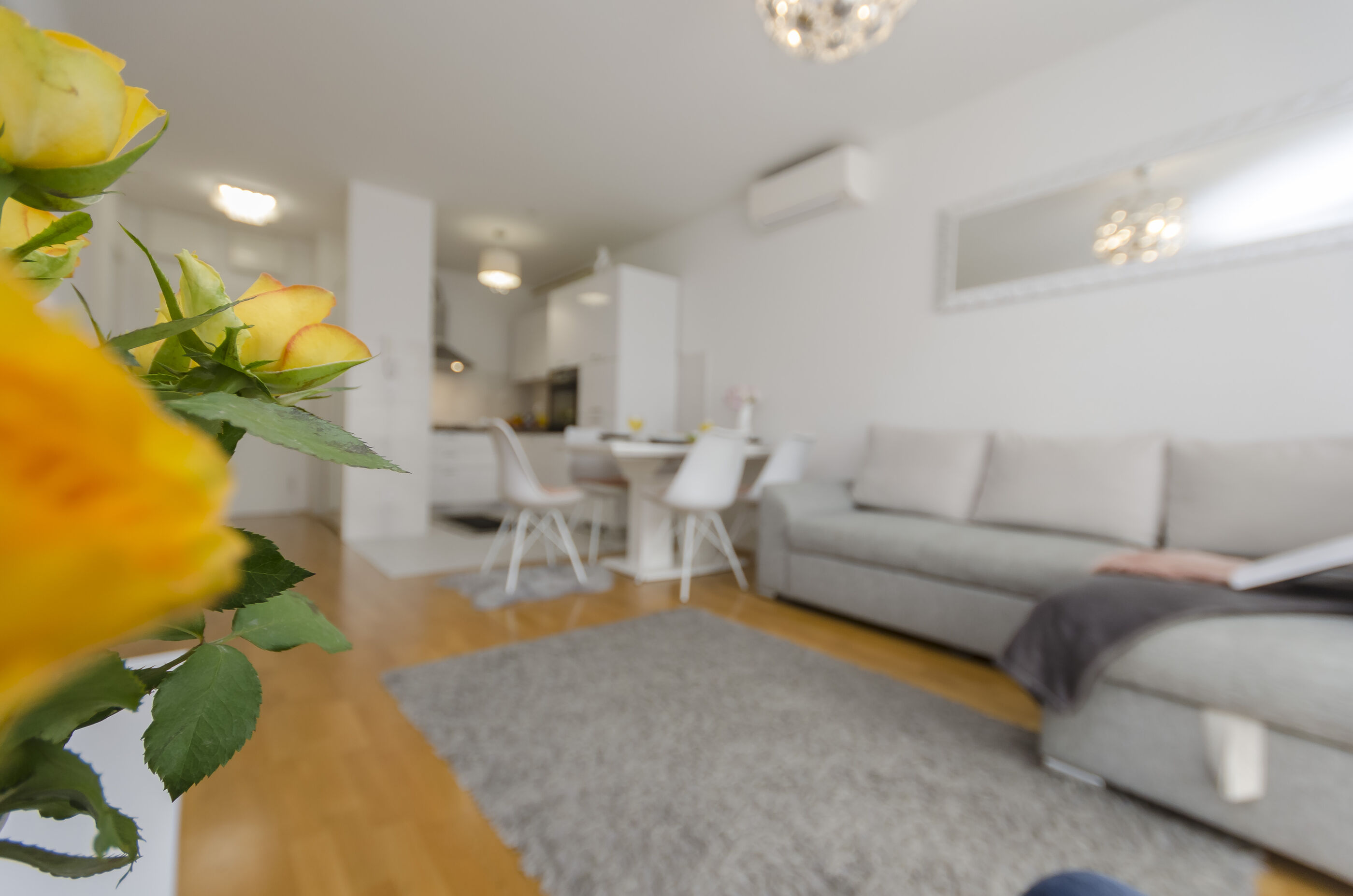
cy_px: 448
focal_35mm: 15
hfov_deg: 100.5
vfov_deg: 77.1
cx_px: 676
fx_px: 563
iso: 280
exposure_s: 1/60
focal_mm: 10
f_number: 4
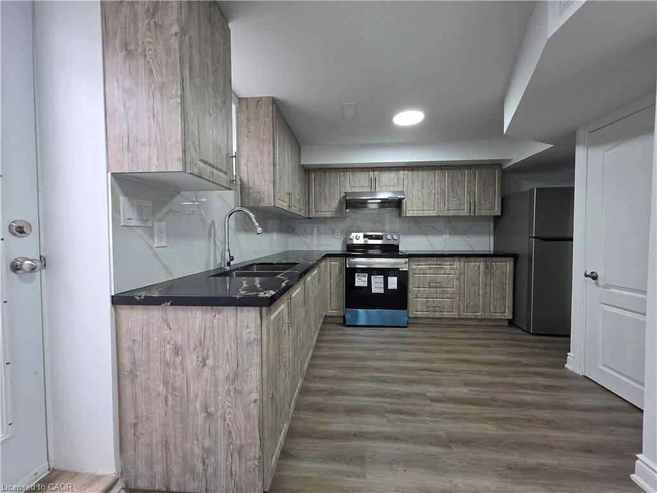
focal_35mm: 13
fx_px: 247
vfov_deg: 89.9
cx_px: 328
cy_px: 246
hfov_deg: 106.2
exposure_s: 1/120
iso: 200
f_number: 1.9
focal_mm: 2.2
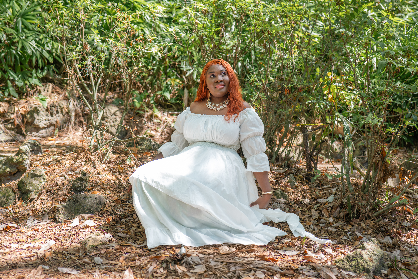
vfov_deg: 27.0
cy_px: 140
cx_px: 209
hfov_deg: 39.6
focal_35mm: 50
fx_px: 581
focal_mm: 50
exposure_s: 1/200
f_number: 2.8
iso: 160
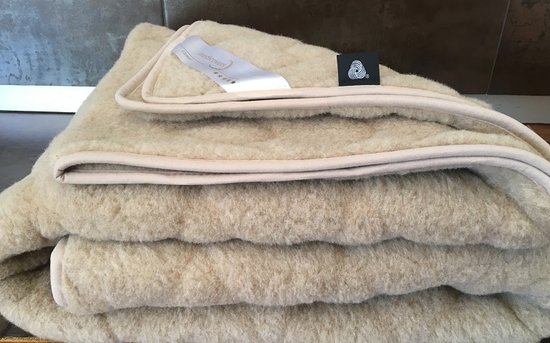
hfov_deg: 59.6
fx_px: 480
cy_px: 179
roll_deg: +0.0
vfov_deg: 39.4
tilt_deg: -30.0
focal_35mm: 32
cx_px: 282
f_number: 2.2
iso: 100
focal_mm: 4.15
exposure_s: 1/33
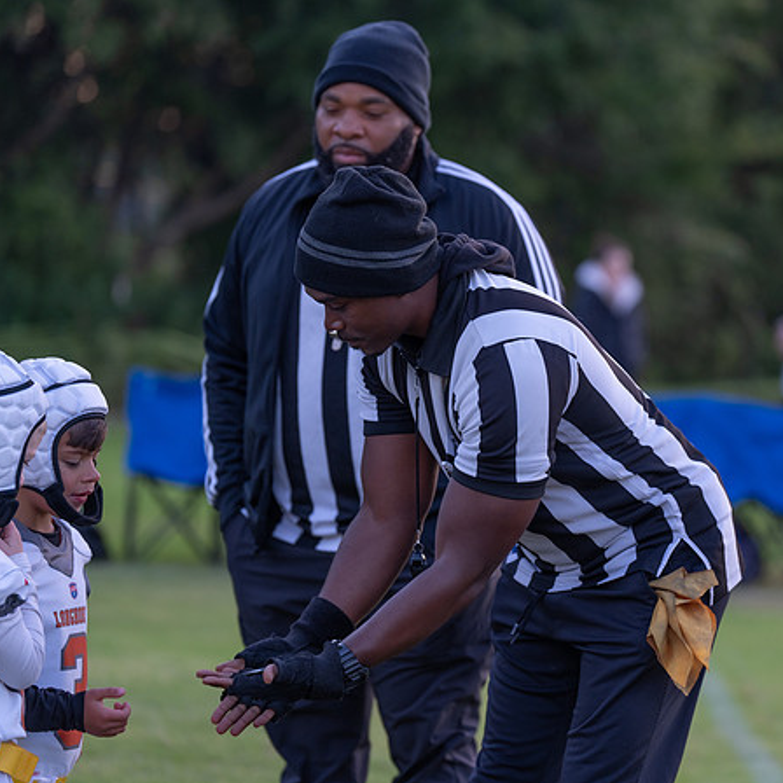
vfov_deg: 10.7
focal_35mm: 164
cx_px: 569
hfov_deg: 10.6
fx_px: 4197
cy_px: 392
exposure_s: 1/320
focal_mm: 128
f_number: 2.8
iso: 500
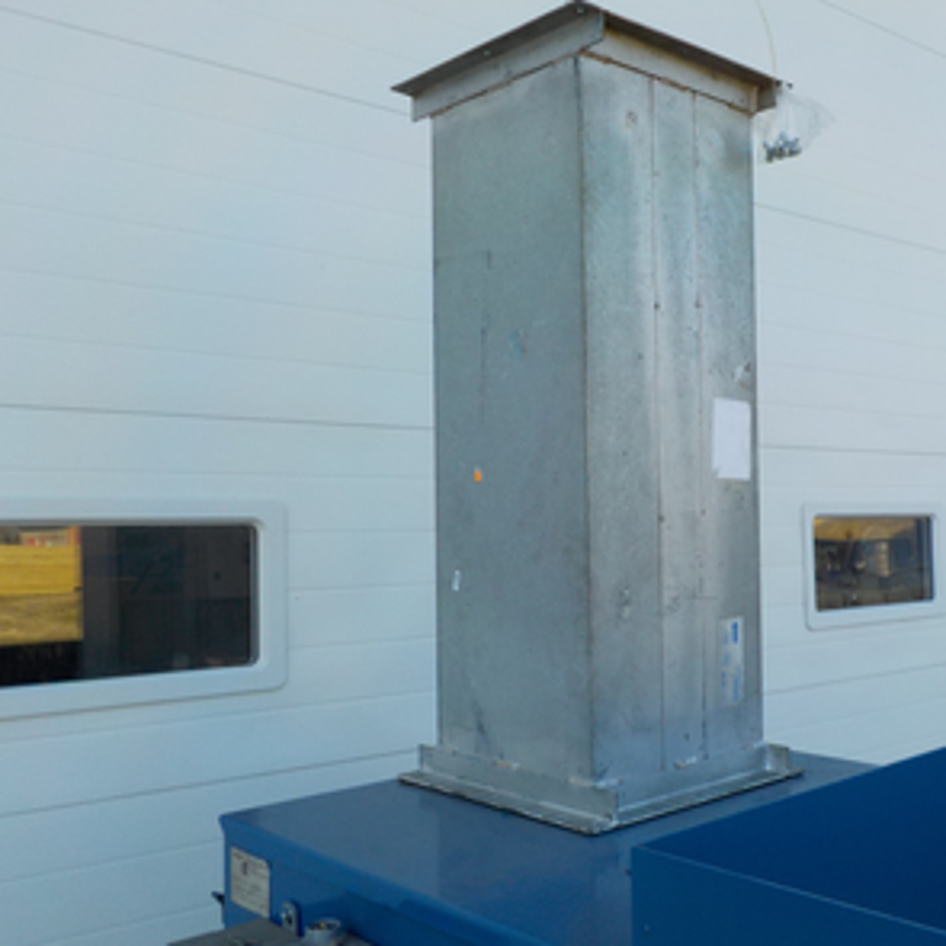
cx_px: 638
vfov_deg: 46.0
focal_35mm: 36
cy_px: 471
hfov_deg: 45.3
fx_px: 1113
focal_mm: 4.1
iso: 125
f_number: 3.3
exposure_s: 1/400
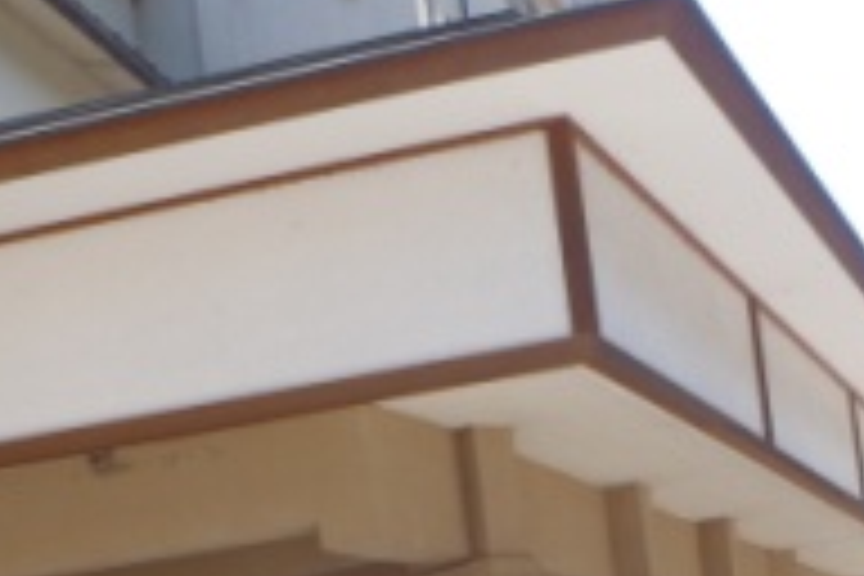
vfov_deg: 19.3
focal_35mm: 68
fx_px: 1632
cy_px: 612
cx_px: 562
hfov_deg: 29.5
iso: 80
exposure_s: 1/200
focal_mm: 5
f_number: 3.9
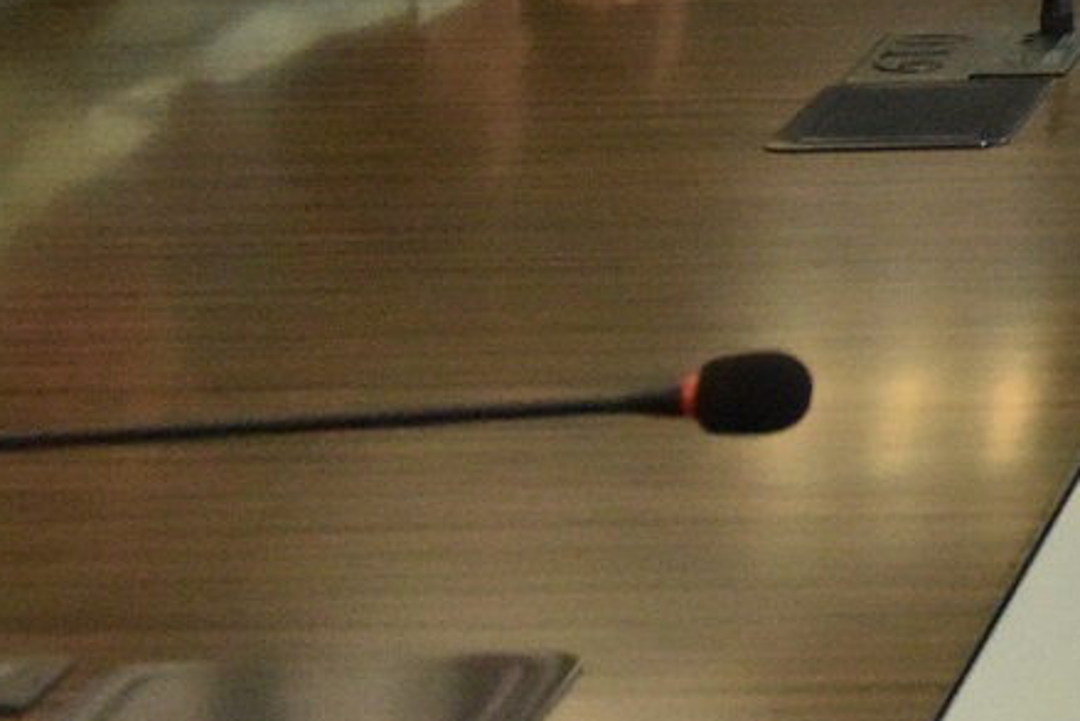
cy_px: -1031
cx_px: 2155
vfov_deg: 7.5
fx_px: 5131
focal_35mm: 171
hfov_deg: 10.9
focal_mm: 34
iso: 6400
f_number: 8
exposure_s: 1/250
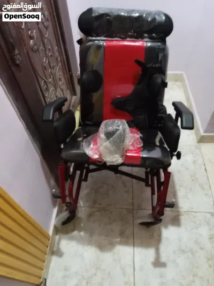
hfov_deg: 54.9
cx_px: 107
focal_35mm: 25
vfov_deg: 69.4
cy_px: 143
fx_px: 206
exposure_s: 1/16.7
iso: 1939
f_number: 1.8
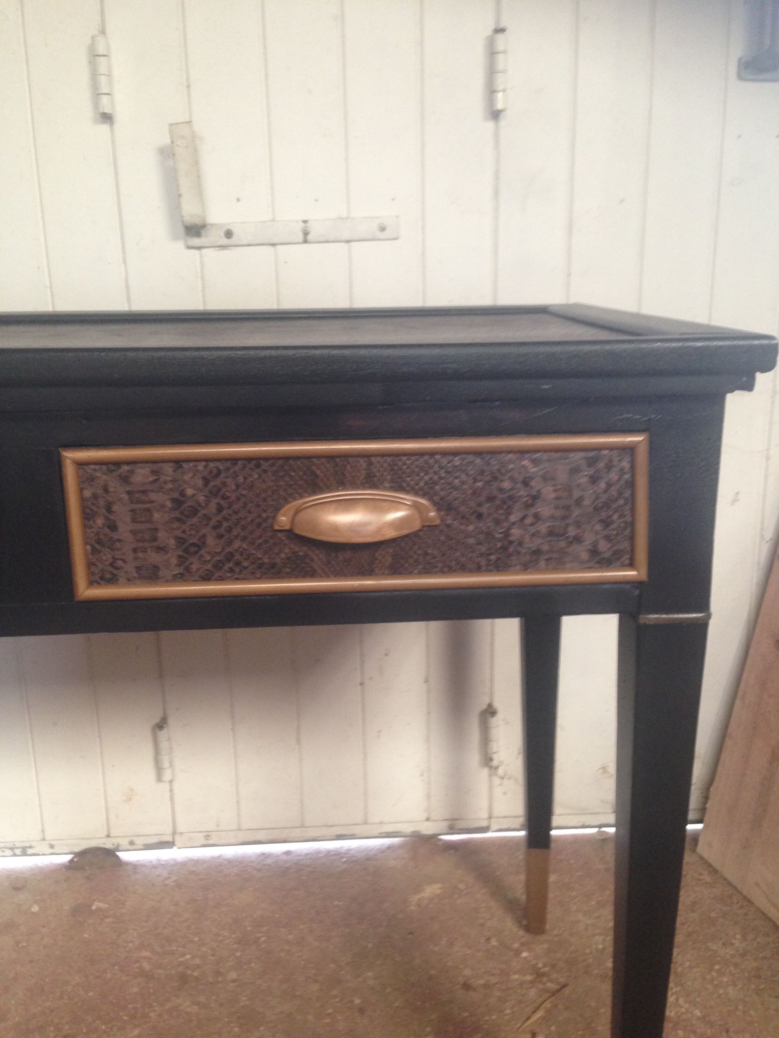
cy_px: 519
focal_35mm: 33
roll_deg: -1.0
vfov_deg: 55.4
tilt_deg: -16.1
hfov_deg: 42.9
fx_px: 990
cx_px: 390
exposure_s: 1/20
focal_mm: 4.12
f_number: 2.4
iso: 160
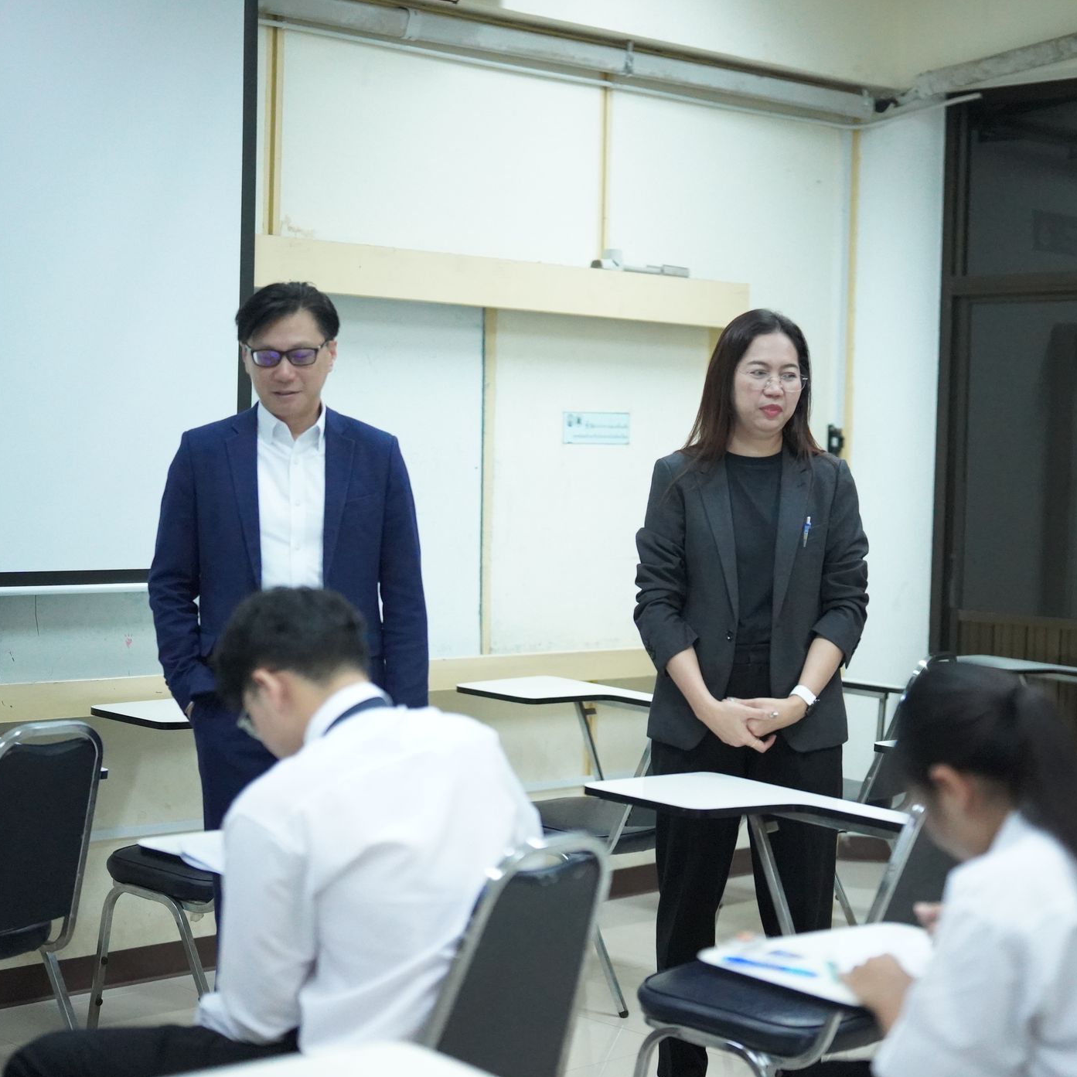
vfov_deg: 26.9
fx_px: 2253
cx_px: 593
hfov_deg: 26.9
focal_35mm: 64
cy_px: 539
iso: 10000
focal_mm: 50
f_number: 1.2
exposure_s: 1/3200
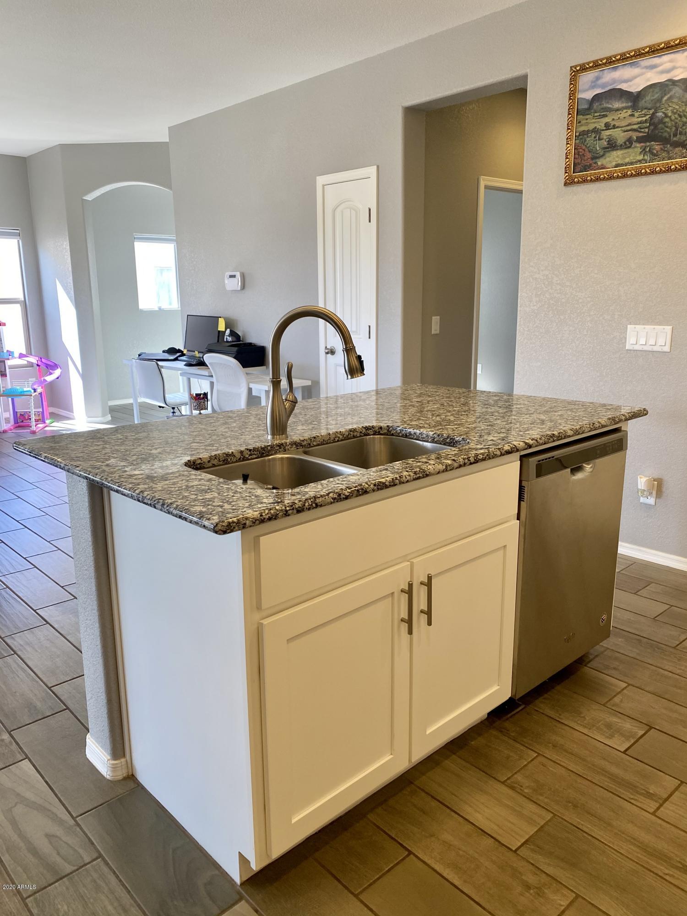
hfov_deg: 53.1
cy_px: 458
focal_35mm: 26
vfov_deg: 67.3
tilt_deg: -11.9
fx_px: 688
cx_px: 344
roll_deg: +0.4
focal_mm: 4.25
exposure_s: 1/120
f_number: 1.8
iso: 125
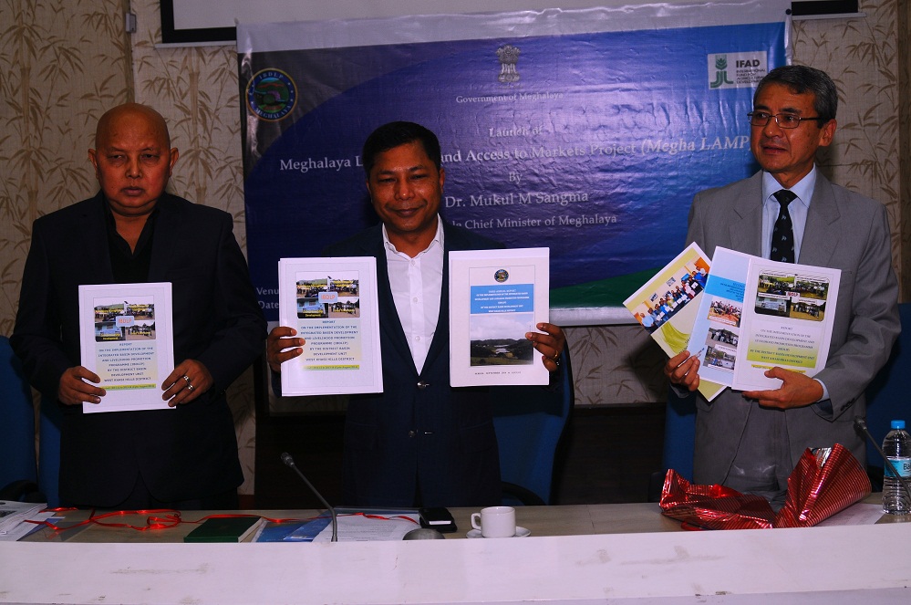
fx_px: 1516
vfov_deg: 22.6
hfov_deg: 33.4
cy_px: 302
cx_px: 456
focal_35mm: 60
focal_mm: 40
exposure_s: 1/50
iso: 200
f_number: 5
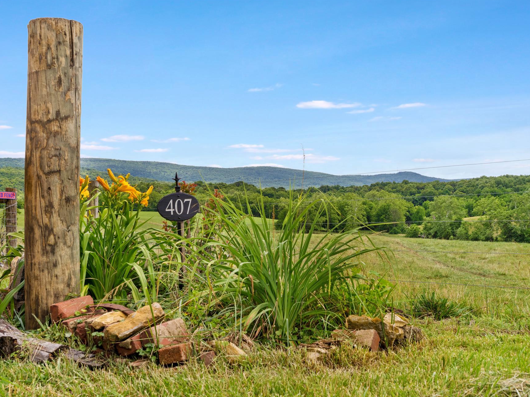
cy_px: 200
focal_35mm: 40
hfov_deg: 46.7
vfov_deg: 36.0
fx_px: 613
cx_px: 229
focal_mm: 35
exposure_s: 1/200
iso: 640
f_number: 8
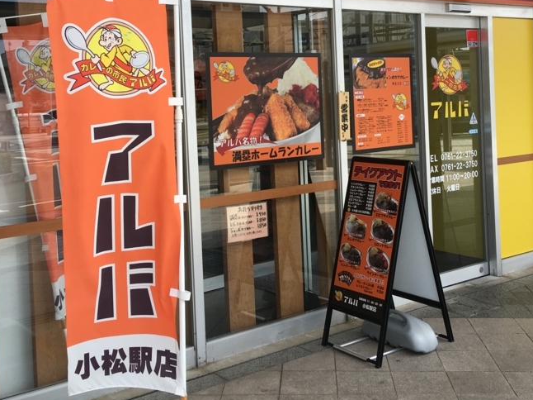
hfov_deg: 41.3
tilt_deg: -2.2
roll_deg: +2.3
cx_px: 271
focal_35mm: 46
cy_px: 120
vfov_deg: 31.1
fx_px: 708
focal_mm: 4.15
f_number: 2.2
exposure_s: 1/472
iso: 25
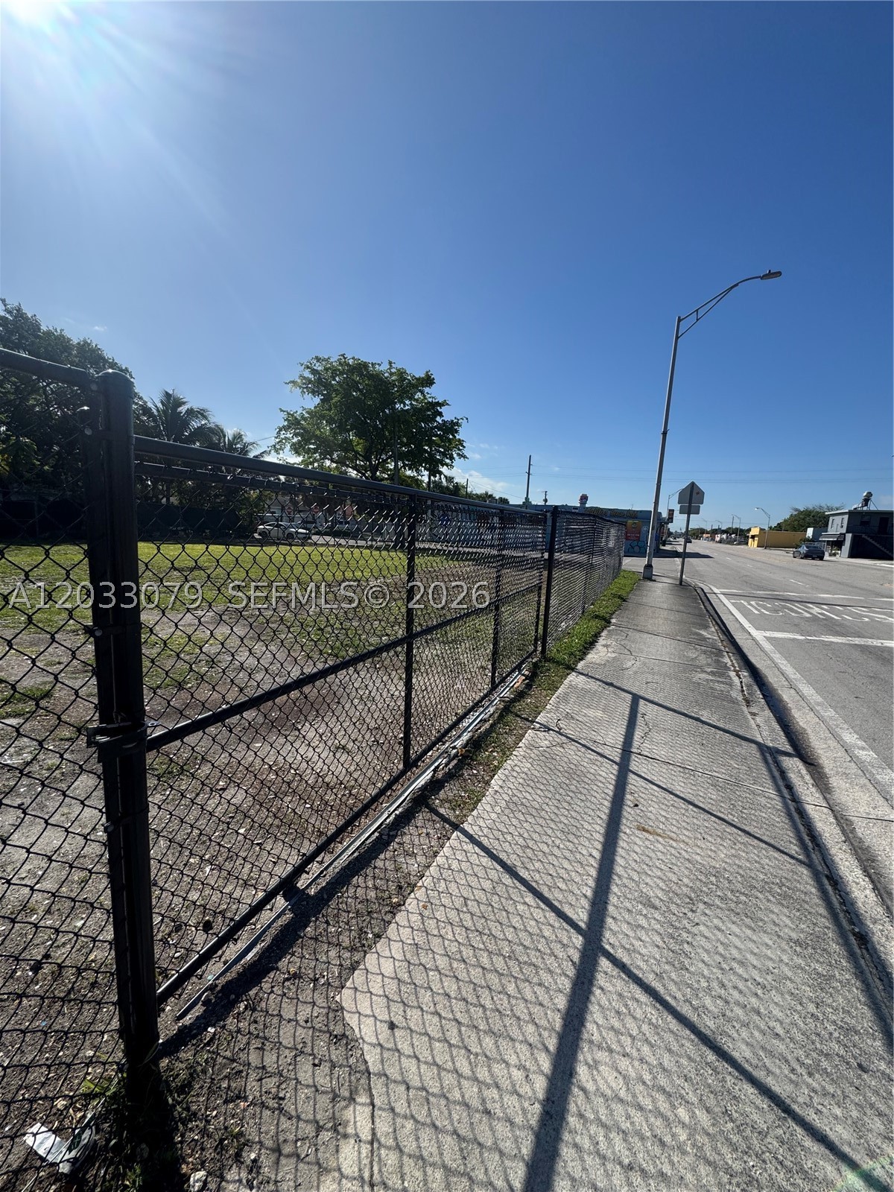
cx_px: 447
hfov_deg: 85.7
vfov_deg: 102.1
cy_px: 596
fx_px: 482
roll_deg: -1.8
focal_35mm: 14
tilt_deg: -7.3
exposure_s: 1/2674
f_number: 2.2
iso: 50
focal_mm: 2.22
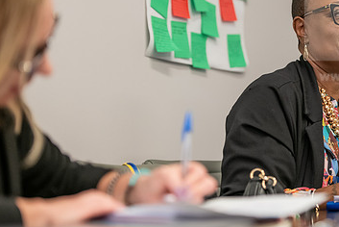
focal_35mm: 151
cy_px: 97
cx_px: 276
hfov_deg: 13.5
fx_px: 1423
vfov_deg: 9.1
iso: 1600
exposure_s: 1/200
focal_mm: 92
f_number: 2.8
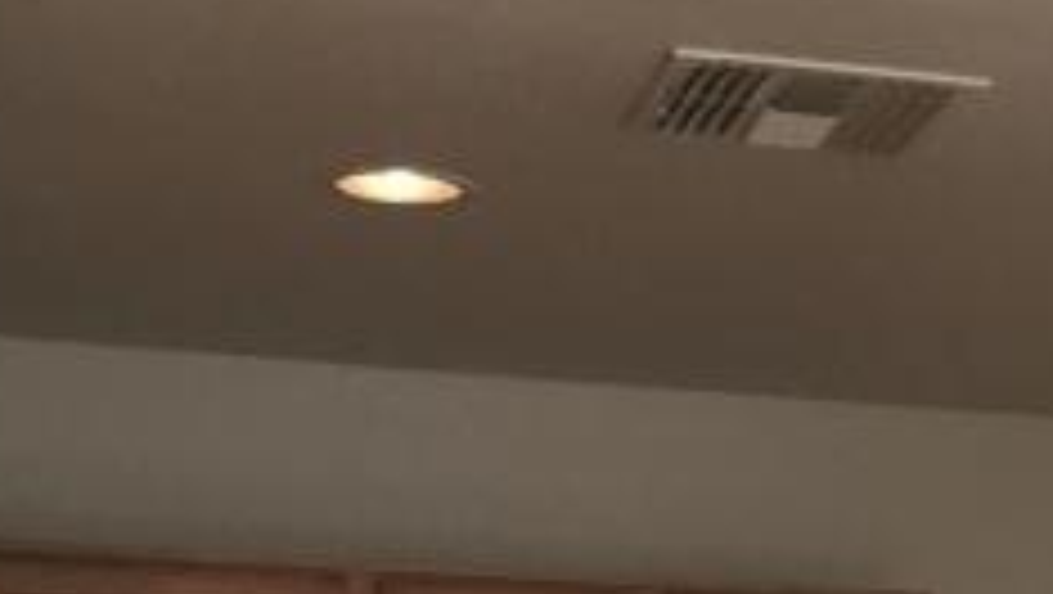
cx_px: 1588
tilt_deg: -0.1
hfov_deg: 14.5
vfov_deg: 8.4
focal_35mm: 138
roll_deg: +0.2
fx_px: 3856
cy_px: 1120
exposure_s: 1/30
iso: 100
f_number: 2.2
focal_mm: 4.15
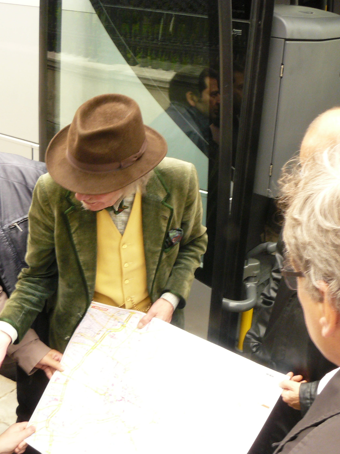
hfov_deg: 29.7
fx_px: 642
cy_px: 225
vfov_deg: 38.9
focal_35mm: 49
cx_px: 188
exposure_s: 1/25
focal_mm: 6
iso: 200
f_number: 7.1
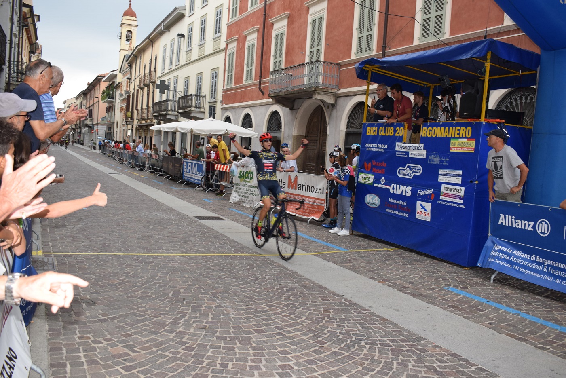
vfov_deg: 40.0
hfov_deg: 57.2
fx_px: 519
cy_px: 189
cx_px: 283
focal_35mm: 33
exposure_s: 1/125
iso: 500
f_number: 5.6
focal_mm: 22
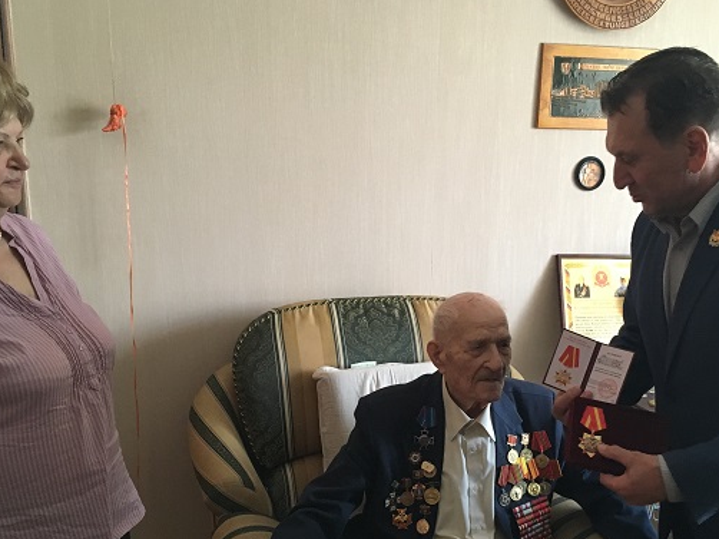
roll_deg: -2.3
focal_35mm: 39
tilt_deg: -16.0
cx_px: 422
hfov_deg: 47.7
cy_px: 335
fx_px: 810
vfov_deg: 36.6
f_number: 2.2
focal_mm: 4.15
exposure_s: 1/33
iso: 250
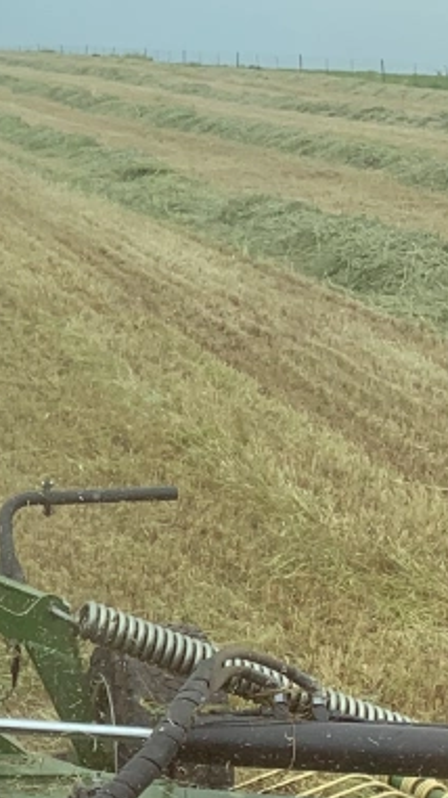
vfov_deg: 20.0
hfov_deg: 10.4
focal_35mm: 107
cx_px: -433
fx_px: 2262
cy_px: 452
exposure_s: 1/1220
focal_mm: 4.25
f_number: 1.8
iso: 25
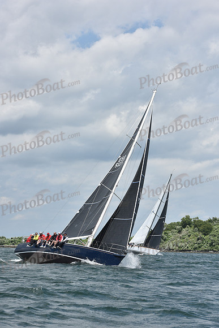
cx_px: 110
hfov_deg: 14.9
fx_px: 839
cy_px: 164
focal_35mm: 92
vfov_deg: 22.1
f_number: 7.1
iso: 250
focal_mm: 92
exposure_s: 1/1250
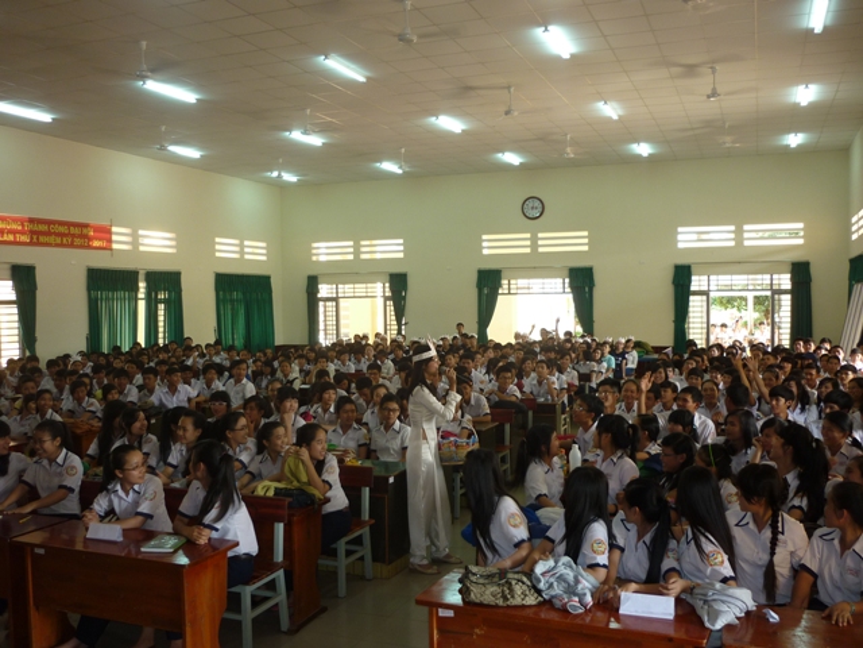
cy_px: 324
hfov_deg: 55.4
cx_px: 432
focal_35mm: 33
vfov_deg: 42.9
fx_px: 823
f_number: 2.8
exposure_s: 1/30
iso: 100
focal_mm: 5.5
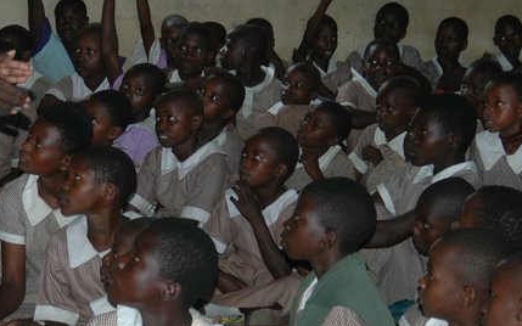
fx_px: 1451
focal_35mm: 102
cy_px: 121
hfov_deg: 20.4
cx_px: 201
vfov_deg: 12.8
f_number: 3.3
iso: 200
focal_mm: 28
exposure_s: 1/60
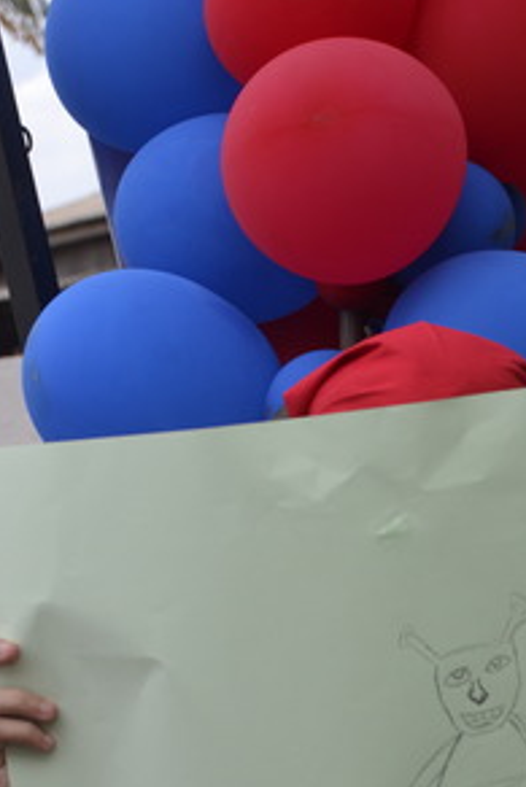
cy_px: 594
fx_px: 2670
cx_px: 399
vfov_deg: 16.7
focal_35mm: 122
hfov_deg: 11.2
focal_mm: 48
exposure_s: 1/125
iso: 140
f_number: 5.6
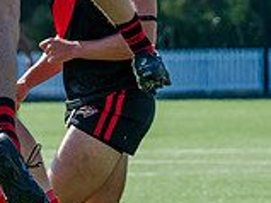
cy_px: -60
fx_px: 5445
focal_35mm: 696
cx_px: -80
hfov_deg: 2.8
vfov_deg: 2.1
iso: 800
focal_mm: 170
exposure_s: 1/1600
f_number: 7.1
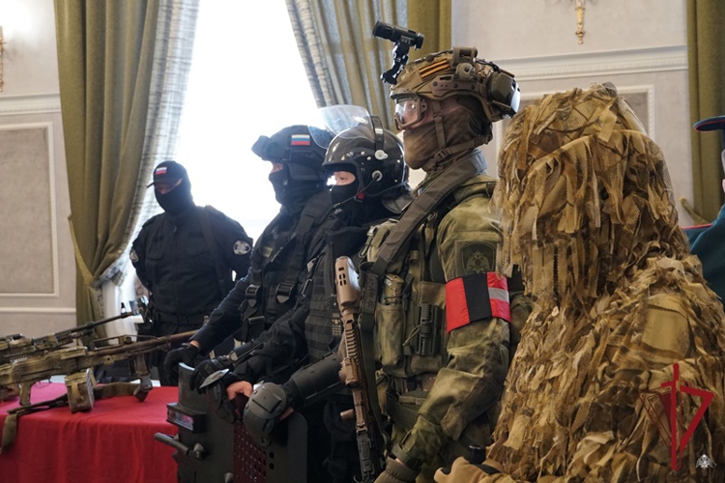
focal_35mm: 48
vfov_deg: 28.1
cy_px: 242
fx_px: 967
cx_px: 362
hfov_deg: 41.1
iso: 2500
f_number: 4.5
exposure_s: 1/160
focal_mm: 32
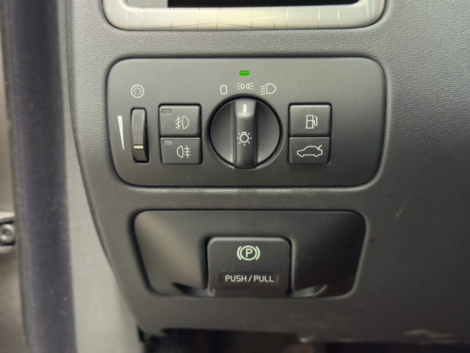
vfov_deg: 30.3
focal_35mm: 48
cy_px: 176
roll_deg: -0.6
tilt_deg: -12.8
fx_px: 652
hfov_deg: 39.7
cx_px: 235
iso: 500
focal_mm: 6.76
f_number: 1.78
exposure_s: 1/25
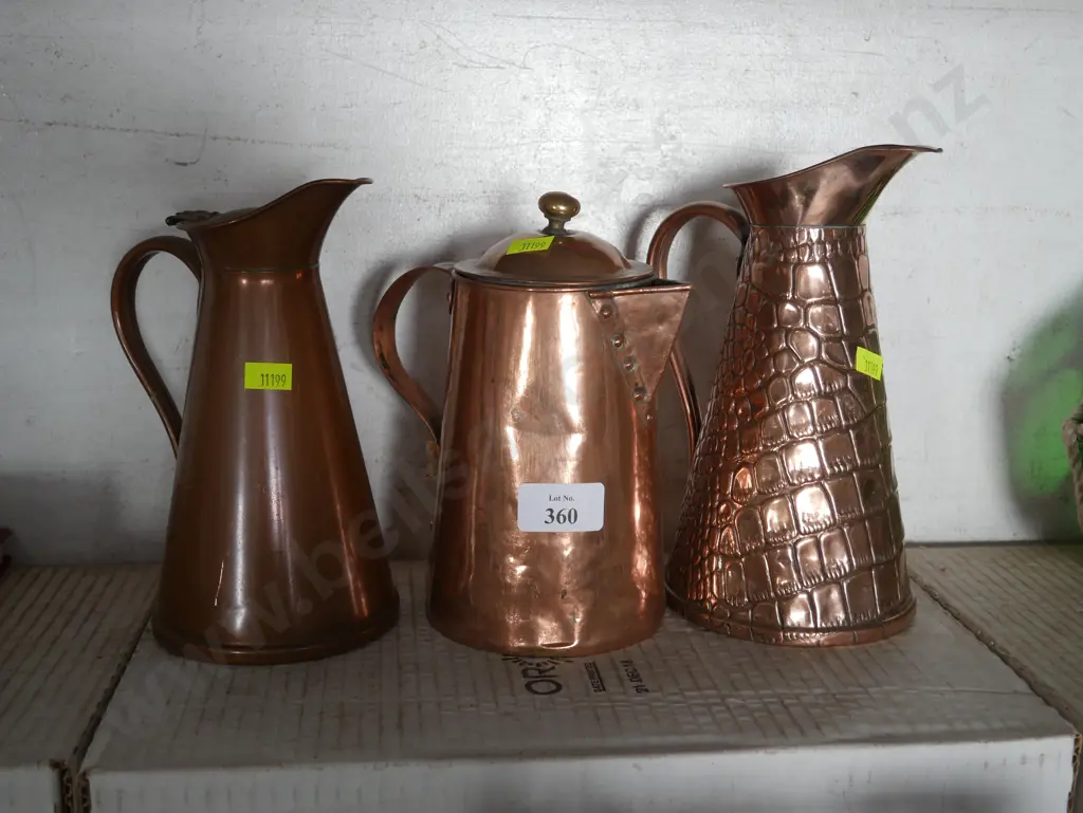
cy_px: 406
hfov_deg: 46.8
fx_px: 1252
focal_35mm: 40
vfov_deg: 36.0
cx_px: 542
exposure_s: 1/60
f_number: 4.5
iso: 320
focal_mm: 20
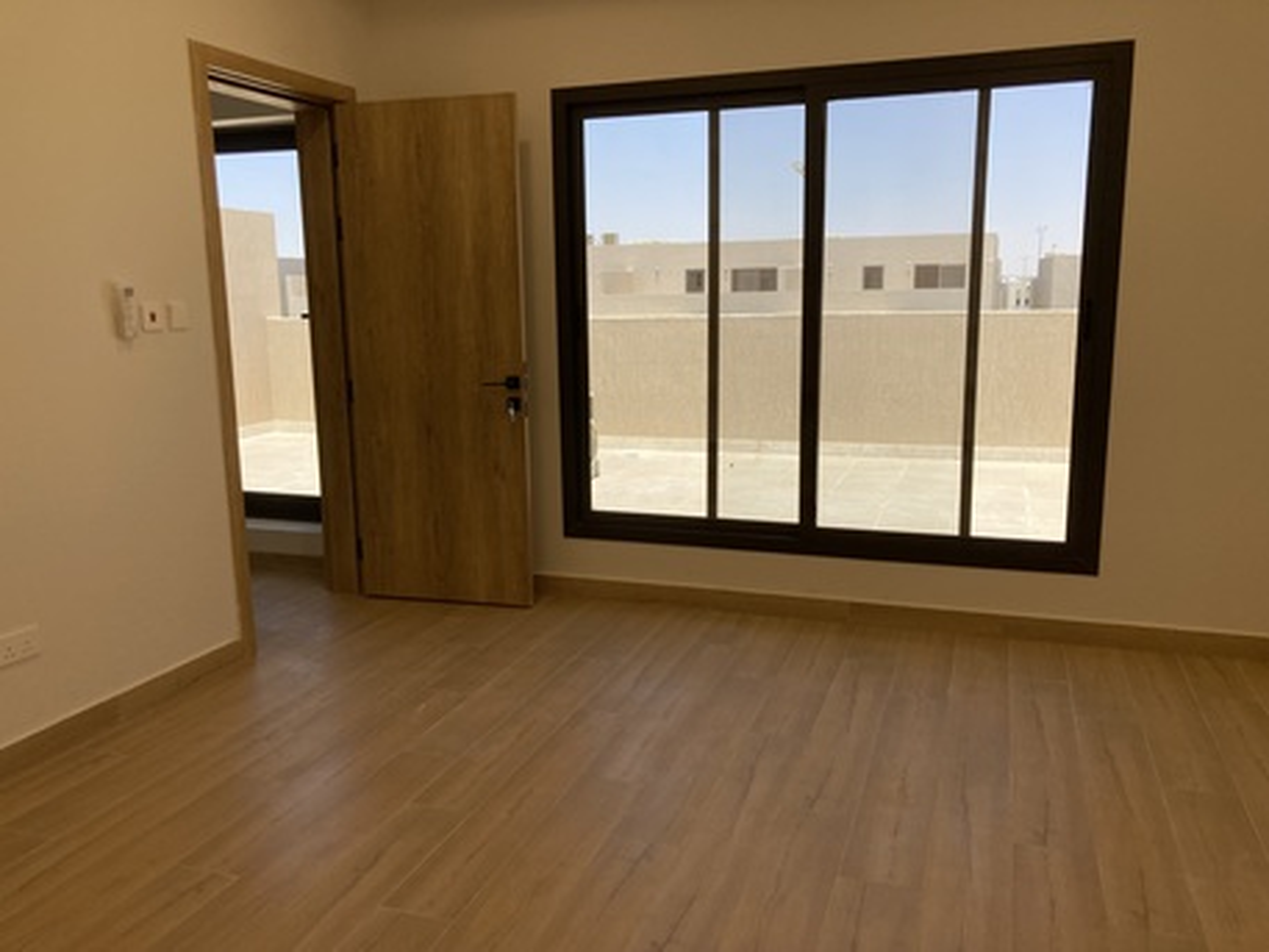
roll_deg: +1.3
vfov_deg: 49.8
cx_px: 634
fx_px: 1027
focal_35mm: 28
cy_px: 476
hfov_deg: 63.4
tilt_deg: -9.1
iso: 20
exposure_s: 1/267
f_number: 1.8
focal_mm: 3.99
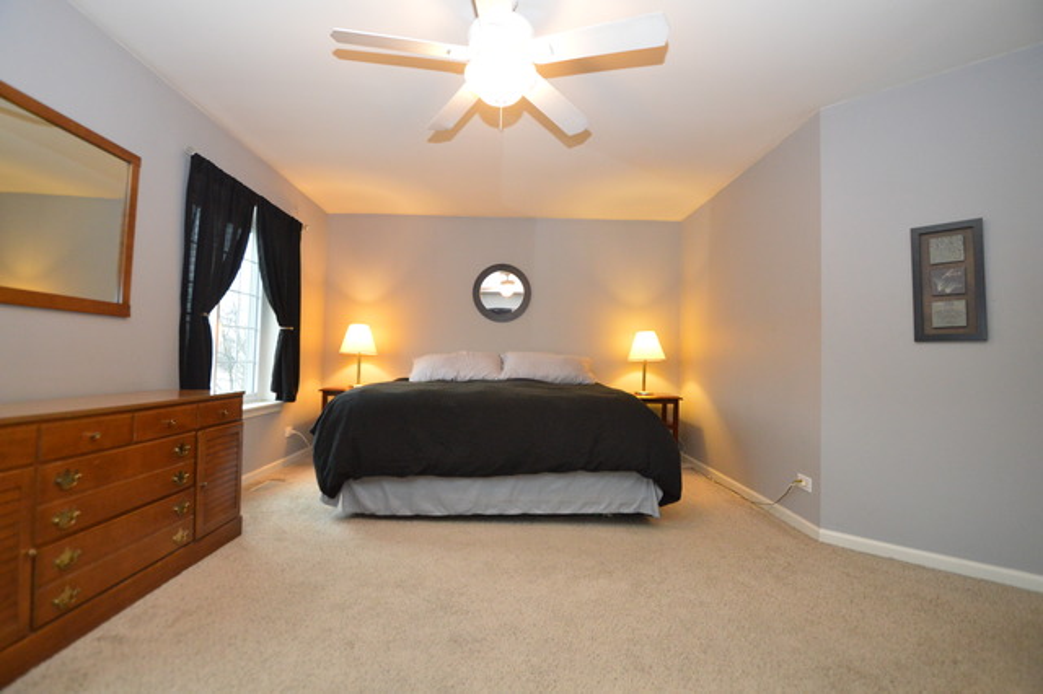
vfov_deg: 77.3
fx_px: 434
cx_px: 522
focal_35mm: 15
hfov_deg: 100.4
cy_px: 347
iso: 2000
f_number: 3.5
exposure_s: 1/60
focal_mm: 10
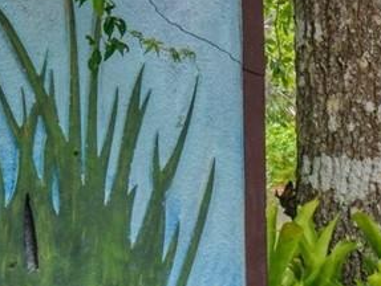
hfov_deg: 5.9
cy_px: 189
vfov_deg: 4.5
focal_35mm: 334
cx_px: 271
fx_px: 3681
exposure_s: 1/125
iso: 200
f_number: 8
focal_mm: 30
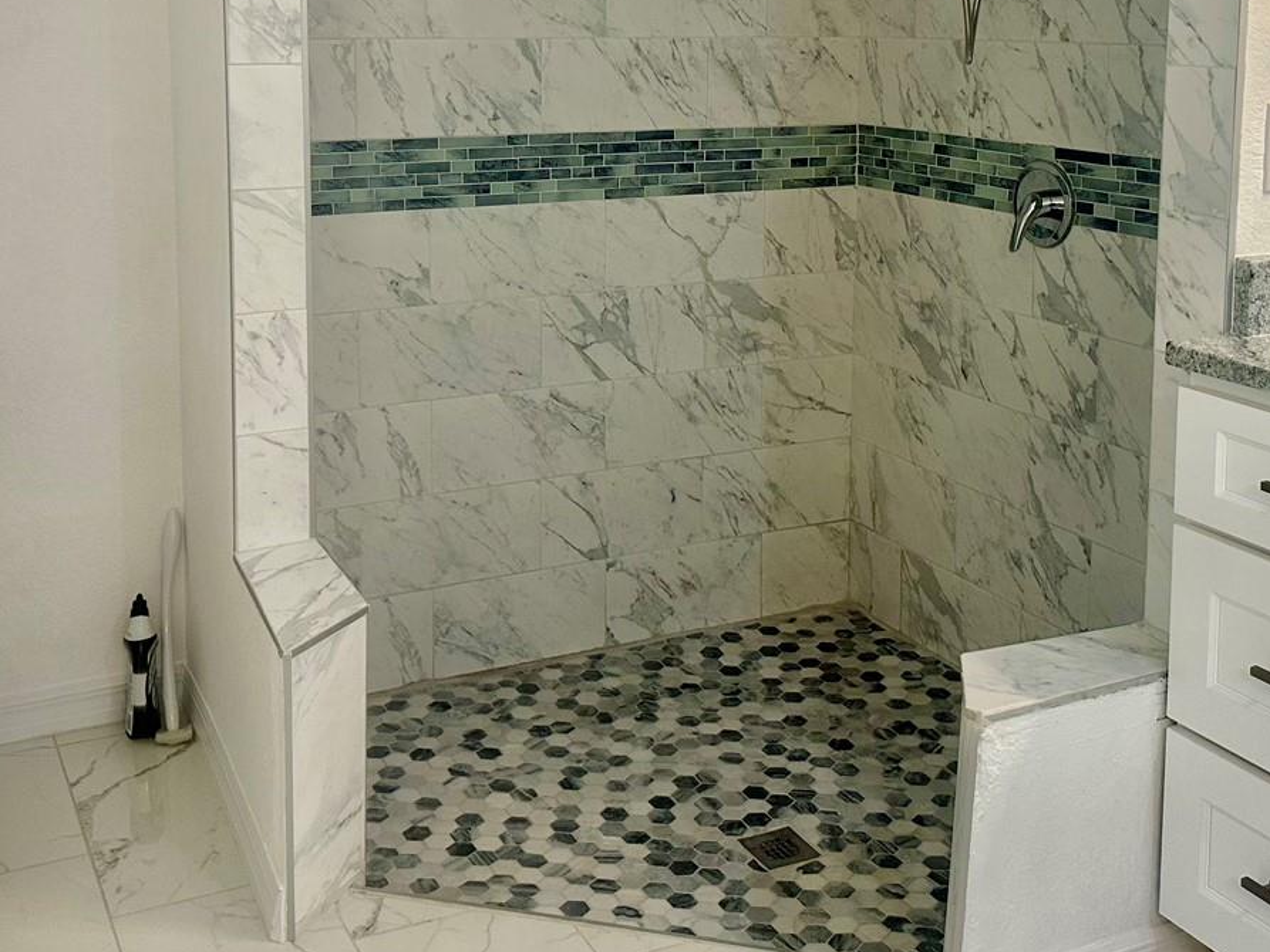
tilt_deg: -7.4
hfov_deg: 43.8
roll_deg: +0.0
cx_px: 626
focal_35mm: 43
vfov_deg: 32.7
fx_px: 1578
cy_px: 195
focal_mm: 6.86
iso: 160
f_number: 1.78
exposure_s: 1/120
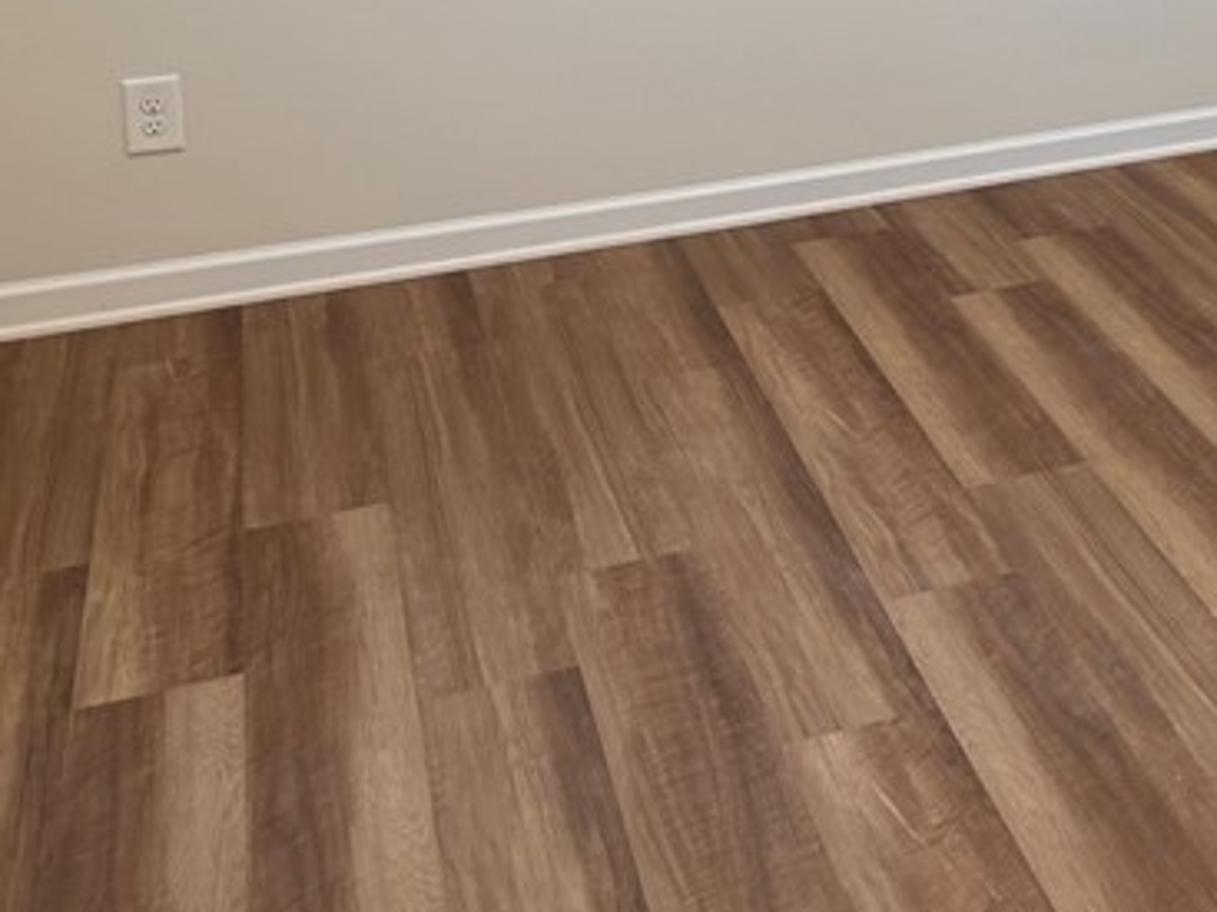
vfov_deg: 20.4
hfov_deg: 25.2
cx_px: 1565
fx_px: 2355
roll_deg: +0.3
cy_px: -206
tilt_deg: -7.5
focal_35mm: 67
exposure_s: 1/120
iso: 100
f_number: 1.78
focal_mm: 6.76
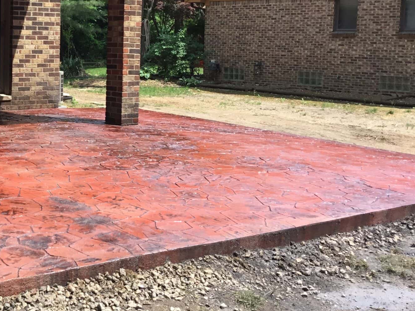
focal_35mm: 60
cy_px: 95
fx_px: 719
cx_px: 39
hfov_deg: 30.7
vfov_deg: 24.3
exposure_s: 1/379
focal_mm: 3.3
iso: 25
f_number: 2.4
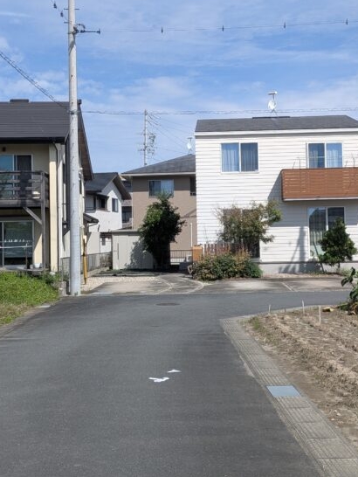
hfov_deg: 32.2
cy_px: 235
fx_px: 620
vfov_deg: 42.1
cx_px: 189
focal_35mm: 45
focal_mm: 4.53
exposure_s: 1/2342
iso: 30
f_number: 1.7
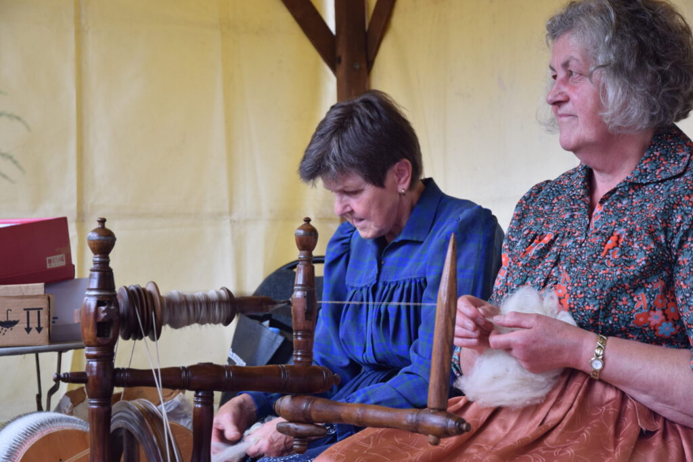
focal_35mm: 75
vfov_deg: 18.2
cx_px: 346
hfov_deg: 27.0
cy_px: 231
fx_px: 1444
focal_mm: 50
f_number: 5.6
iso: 400
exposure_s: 1/125
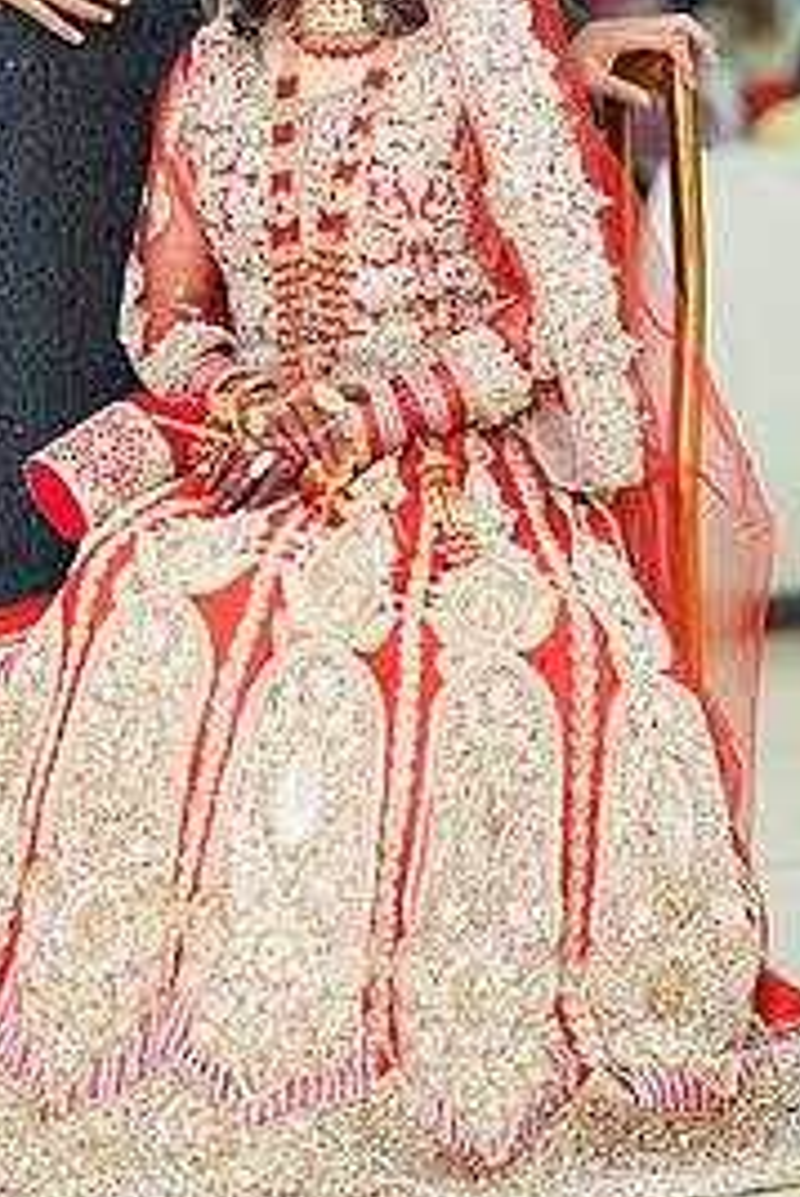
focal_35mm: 184
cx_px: 168
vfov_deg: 11.1
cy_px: 134
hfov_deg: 7.5
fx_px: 6125
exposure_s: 1/160
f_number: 1.4
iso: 200
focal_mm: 85
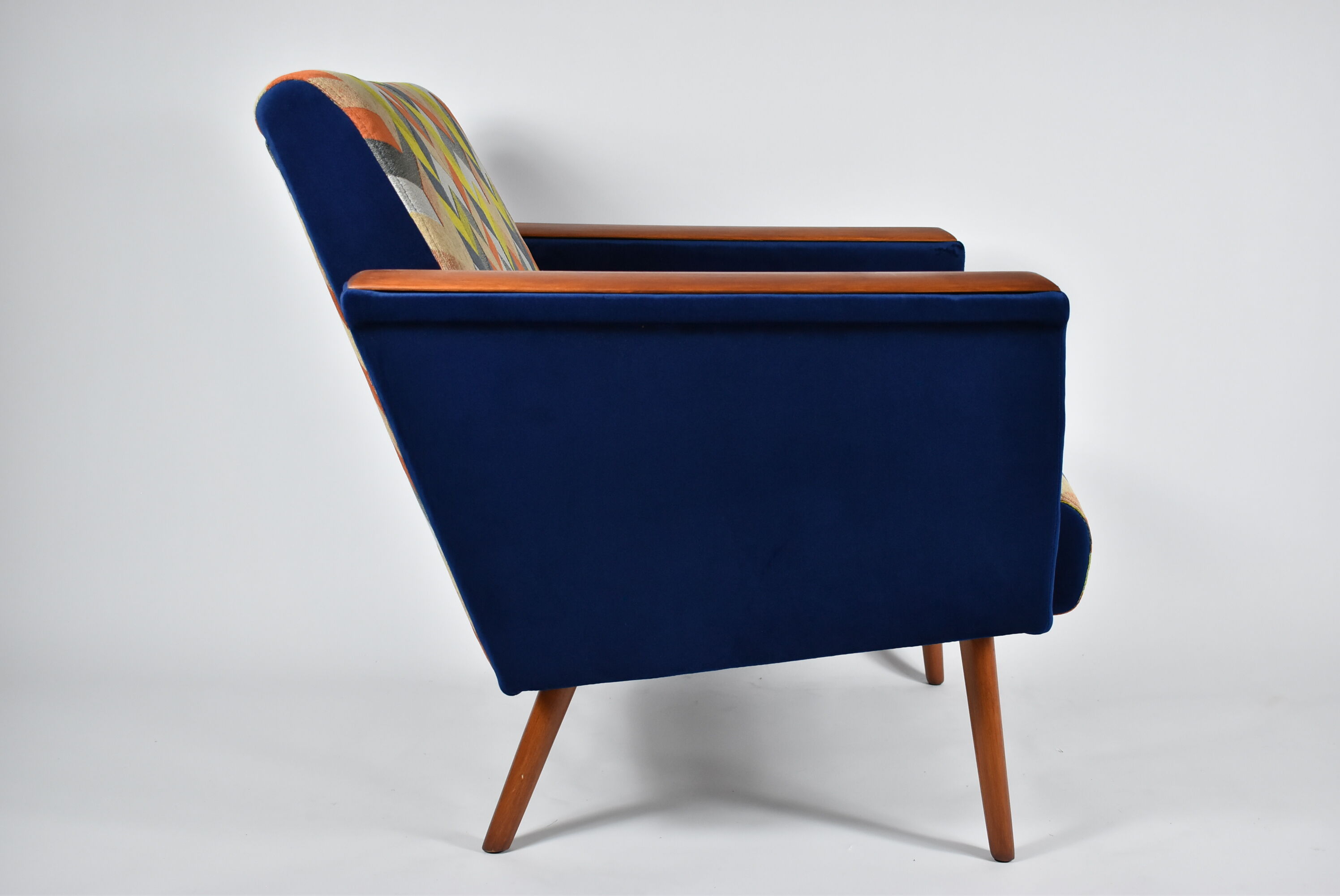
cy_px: 448
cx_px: 670
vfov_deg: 29.9
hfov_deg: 43.6
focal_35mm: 45
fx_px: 1676
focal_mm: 30
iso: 800
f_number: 5
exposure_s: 1/125
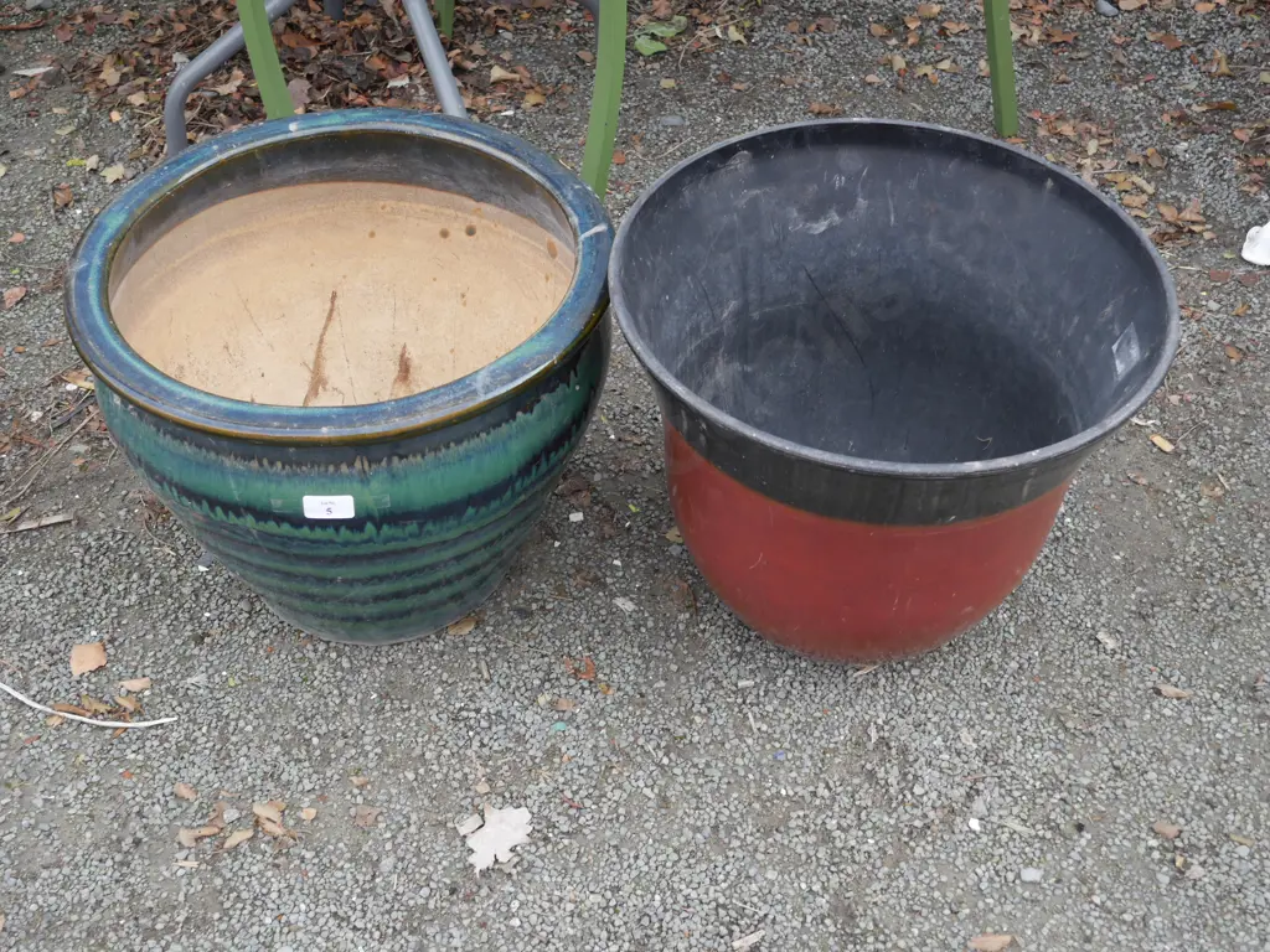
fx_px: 1761
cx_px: 635
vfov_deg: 30.3
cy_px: 476
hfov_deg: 39.7
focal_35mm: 48
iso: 200
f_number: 5.2
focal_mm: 24
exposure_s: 1/80
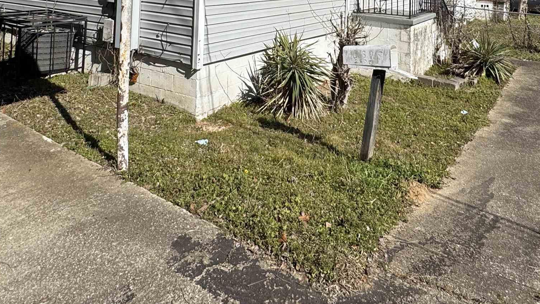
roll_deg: -1.7
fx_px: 444
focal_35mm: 31
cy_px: -47
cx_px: 293
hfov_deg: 62.5
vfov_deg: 32.3
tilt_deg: +1.9
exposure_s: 1/3546
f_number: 2.2
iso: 50
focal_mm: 2.22
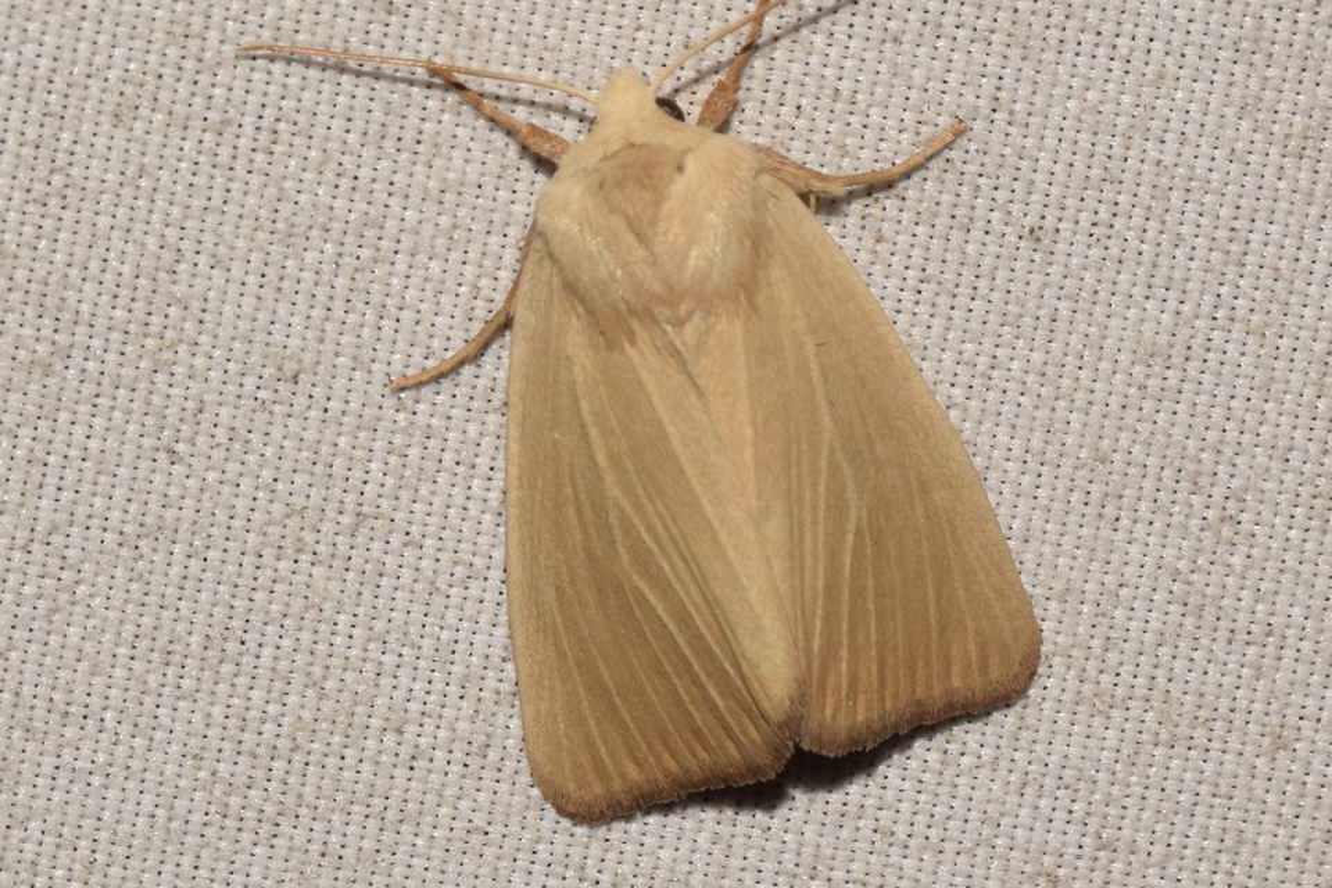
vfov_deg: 6.5
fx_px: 7769
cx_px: 666
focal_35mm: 210
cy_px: 444
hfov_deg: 9.8
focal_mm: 140
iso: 200
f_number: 14
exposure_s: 1/160
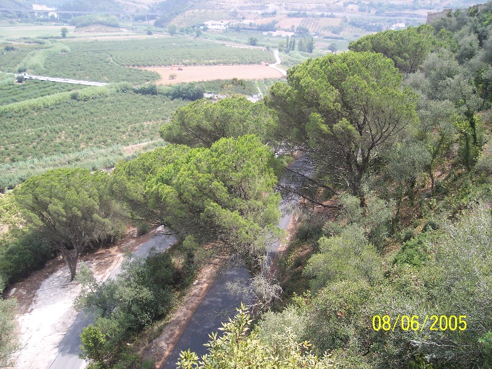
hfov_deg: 49.0
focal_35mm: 38
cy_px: 184
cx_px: 246
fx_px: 540
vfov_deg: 37.7
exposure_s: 1/700
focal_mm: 8
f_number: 2.8
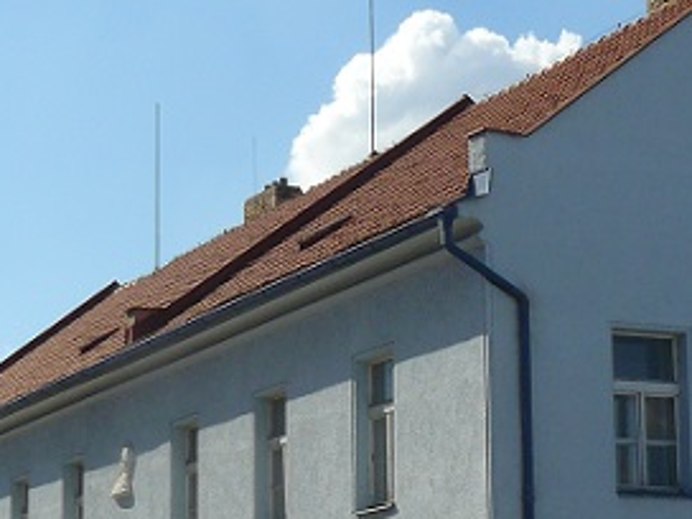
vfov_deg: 14.2
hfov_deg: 18.9
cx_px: 337
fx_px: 2079
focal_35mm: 104
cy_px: 378
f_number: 6.3
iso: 100
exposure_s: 1/500
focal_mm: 6
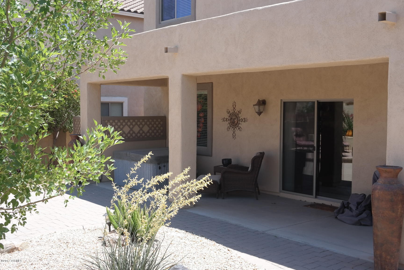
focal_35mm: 43
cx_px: 202
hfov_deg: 45.4
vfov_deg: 31.2
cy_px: 135
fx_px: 483
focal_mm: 28
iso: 100
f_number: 5.6
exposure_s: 1/180
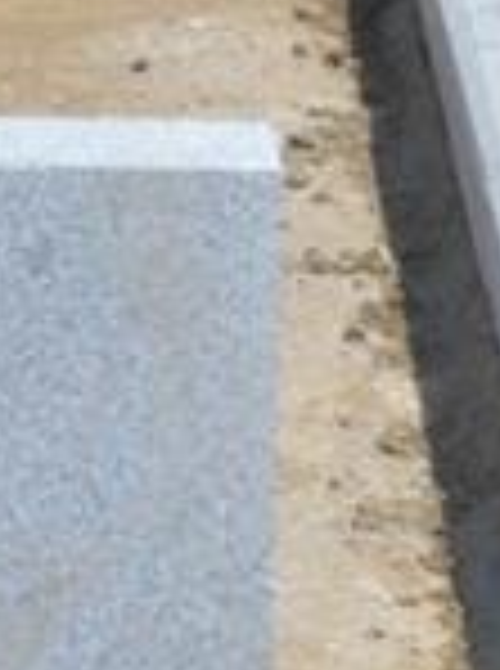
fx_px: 7195
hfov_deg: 4.0
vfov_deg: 5.3
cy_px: -180
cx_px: -207
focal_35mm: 372
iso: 1000
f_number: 32
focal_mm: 48
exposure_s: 1/250
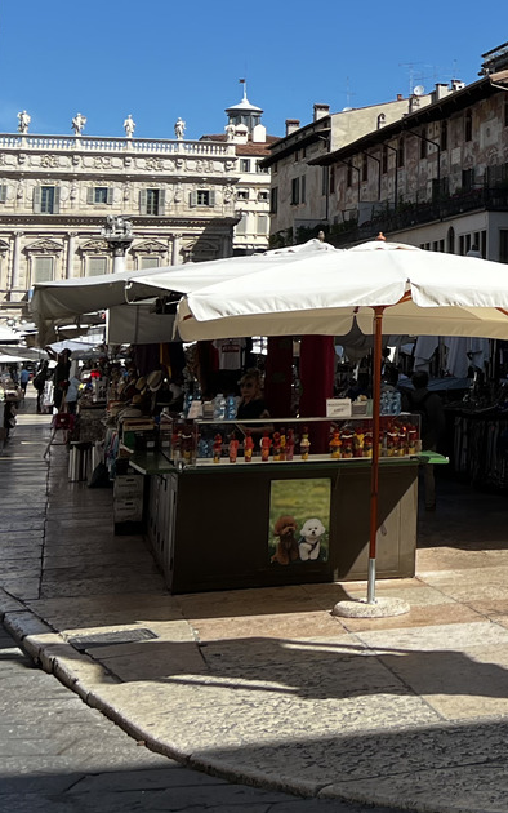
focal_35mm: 70
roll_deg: +1.3
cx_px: 718
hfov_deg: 17.1
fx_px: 1550
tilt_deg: +8.8
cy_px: 107
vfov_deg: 28.4
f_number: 1.5
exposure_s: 1/3460
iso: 50
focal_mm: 5.7
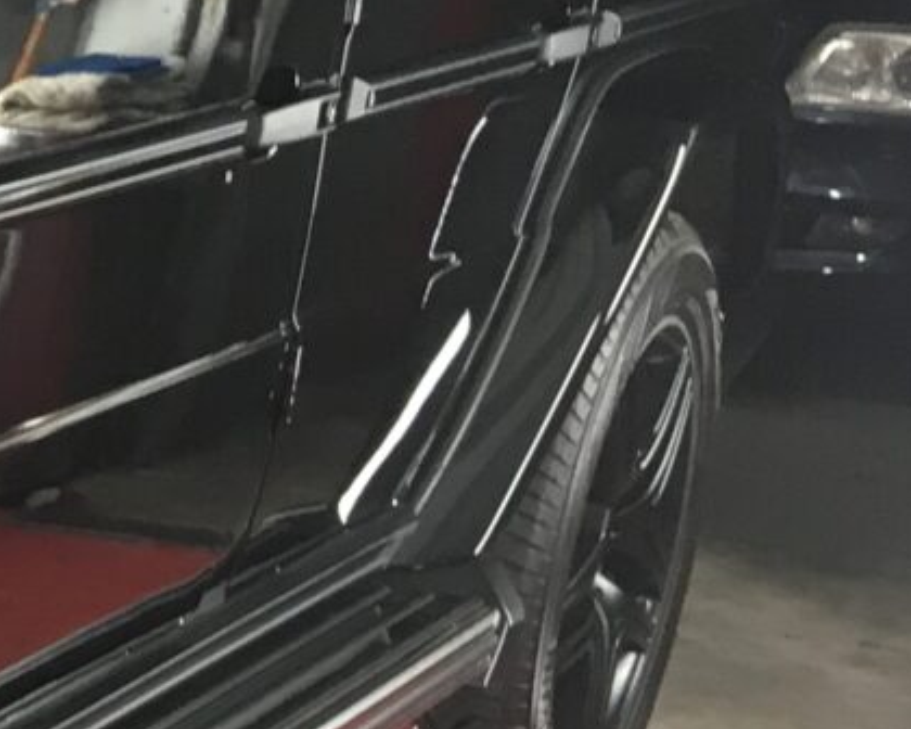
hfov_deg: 11.5
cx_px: -1262
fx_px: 3721
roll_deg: -1.0
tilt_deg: -15.6
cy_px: 360
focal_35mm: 138
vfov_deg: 11.2
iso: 50
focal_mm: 4.15
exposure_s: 1/30
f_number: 2.2
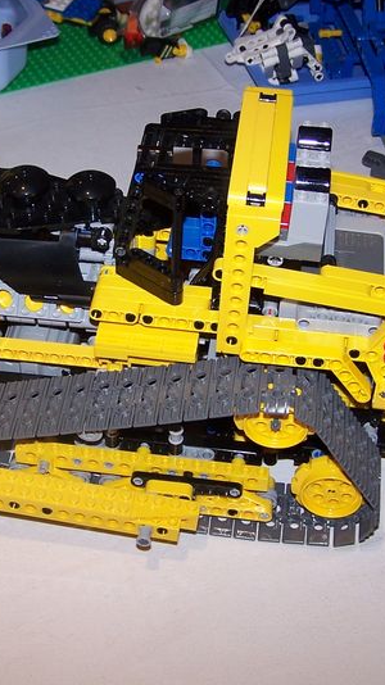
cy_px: 310
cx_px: 166
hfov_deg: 19.4
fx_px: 1126
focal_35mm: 62
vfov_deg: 33.8
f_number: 2.8
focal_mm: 6.3
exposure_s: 1/60
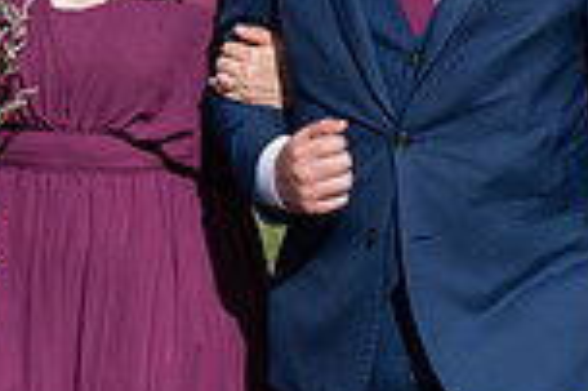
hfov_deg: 8.5
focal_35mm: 241
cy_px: -45
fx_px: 3932
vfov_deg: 5.7
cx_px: 511
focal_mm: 63
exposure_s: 1/5000
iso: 400
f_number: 5
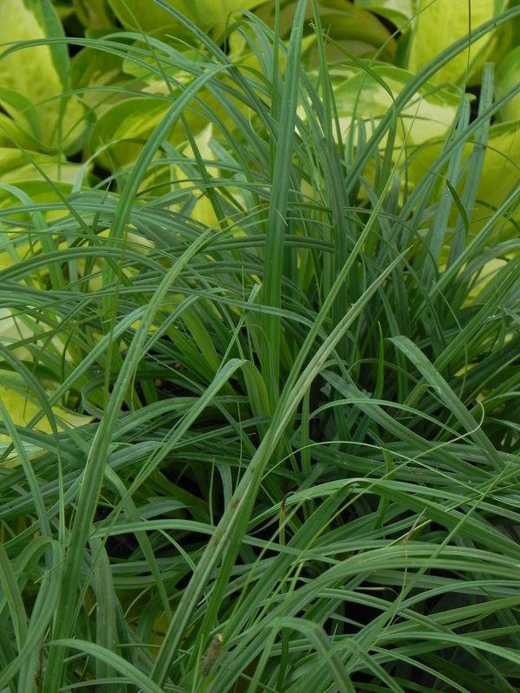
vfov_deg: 9.3
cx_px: 260
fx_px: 4246
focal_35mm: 212
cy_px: 346
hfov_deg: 7.0
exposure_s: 1/160
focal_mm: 37.7
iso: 160
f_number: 5.6
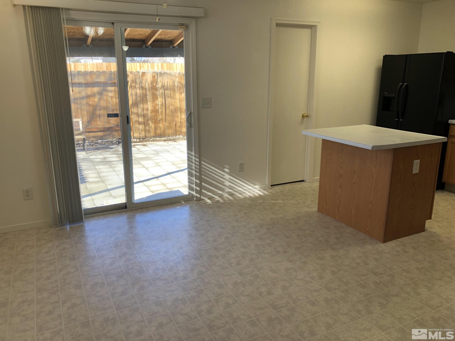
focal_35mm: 28
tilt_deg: -14.3
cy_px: 170
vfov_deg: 49.7
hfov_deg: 63.4
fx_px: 368
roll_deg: +0.6
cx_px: 228
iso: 25
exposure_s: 1/120
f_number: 1.8
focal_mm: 3.99
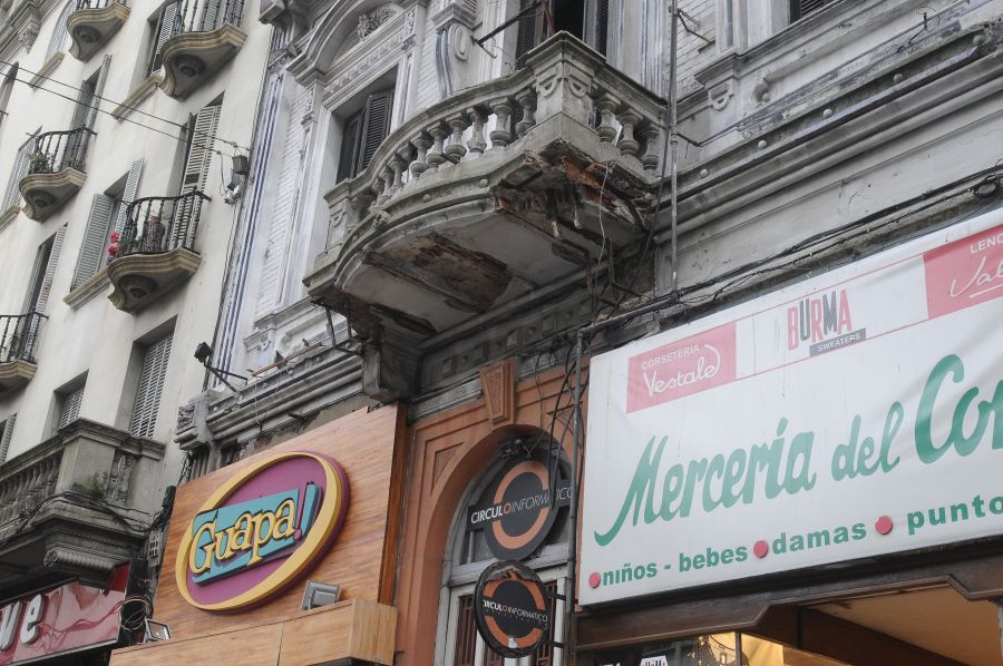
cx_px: 502
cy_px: 333
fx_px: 1169
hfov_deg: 46.4
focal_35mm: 42
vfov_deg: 31.8
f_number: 7.1
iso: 640
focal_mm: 28
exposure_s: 1/60
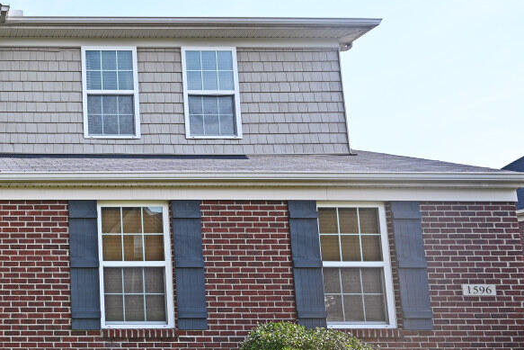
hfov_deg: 42.0
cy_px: 236
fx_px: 524
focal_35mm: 36
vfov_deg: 36.5
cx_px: -52
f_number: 6.3
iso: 100
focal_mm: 14
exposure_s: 1/320
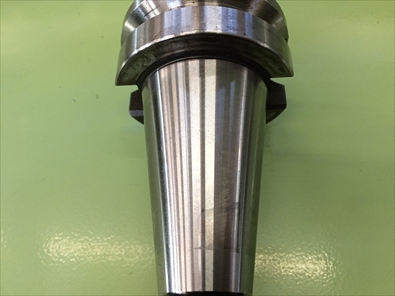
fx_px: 331
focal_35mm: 29
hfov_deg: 61.7
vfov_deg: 48.2
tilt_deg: -63.7
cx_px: 198
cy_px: 148
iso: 40
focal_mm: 4.15
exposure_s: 1/30
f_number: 2.2
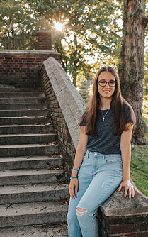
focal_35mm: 48
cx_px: 101
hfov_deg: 26.7
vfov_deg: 41.8
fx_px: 310
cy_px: 132
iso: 560
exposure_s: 1/500
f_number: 2.8
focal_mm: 35
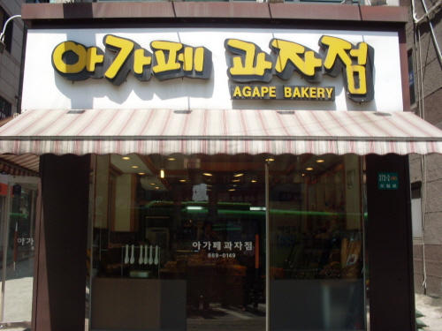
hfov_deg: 49.0
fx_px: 485
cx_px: 221
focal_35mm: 38
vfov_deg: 37.7
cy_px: 166
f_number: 8.4
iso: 80
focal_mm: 6.3
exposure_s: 1/125
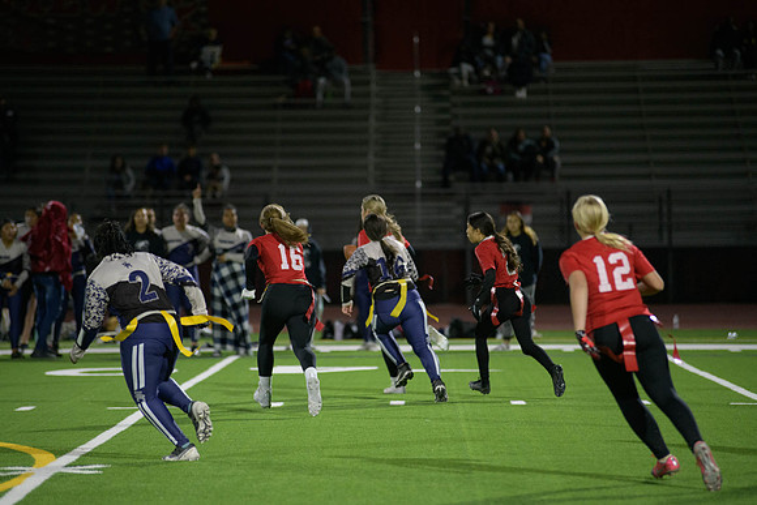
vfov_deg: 6.9
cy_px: 252
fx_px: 4206
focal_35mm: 200
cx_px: 378
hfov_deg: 10.3
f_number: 2.8
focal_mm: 200
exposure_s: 1/640
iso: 3200
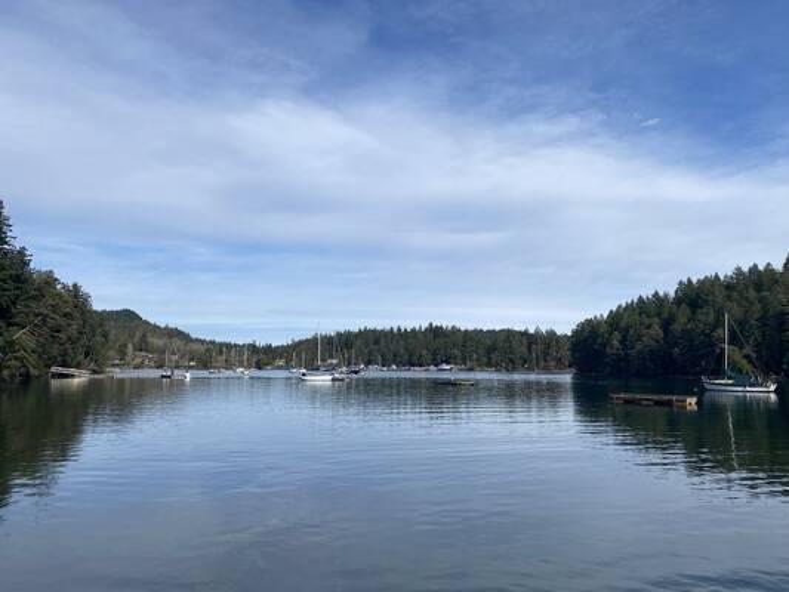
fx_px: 593
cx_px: 394
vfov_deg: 53.1
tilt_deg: +8.7
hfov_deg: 67.3
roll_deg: -0.4
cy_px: 296
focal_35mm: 26
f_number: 1.8
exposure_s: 1/4274
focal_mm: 4.25
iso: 32
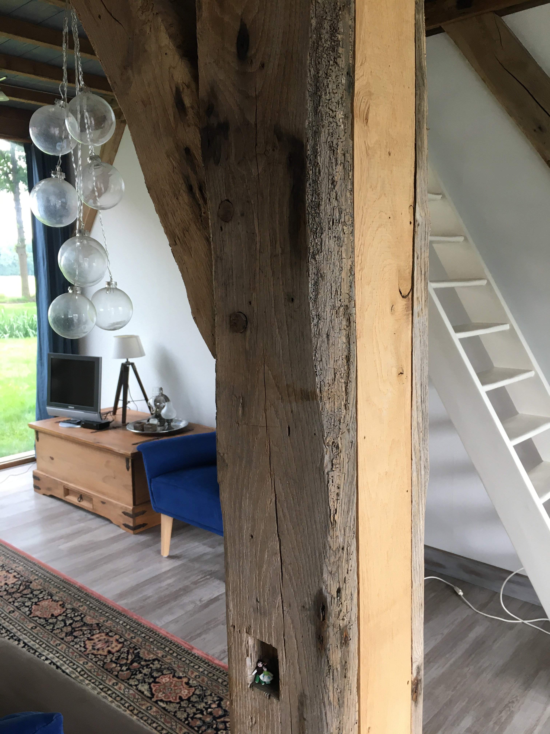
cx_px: 275
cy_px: 367
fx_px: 614
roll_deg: +1.1
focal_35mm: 29
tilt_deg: -8.1
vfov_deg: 61.7
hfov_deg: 48.2
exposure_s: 1/33
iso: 40
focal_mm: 4.15
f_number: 2.2
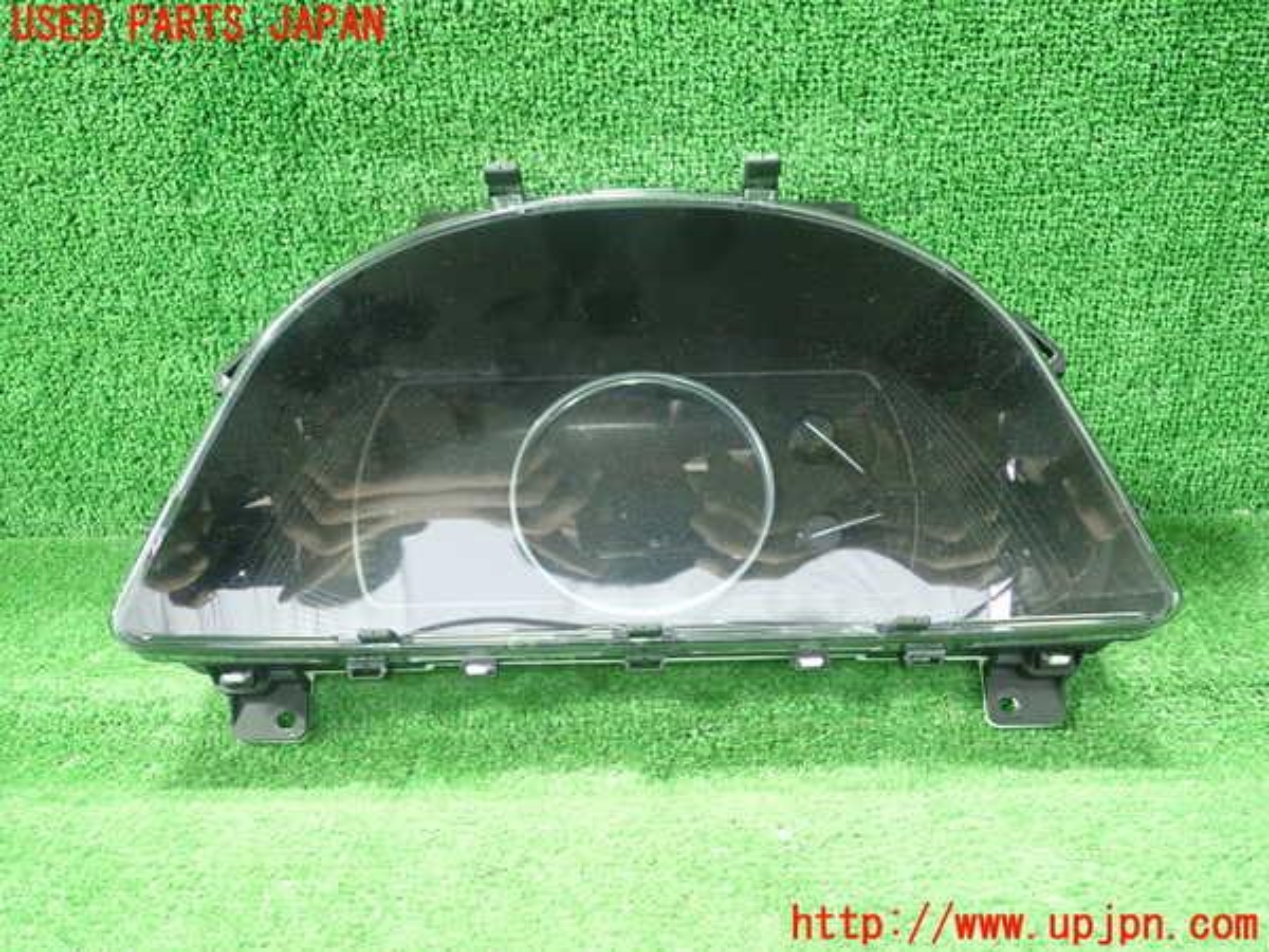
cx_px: 634
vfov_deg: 46.8
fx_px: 1100
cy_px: 476
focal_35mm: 30
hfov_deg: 60.0
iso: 800
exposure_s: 1/50
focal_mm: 5.5
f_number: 2.3
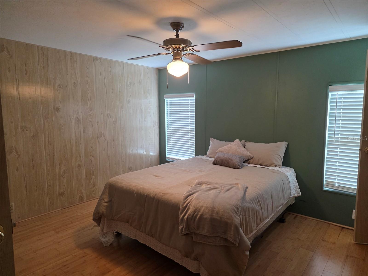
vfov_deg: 58.9
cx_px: 184
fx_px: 245
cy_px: 138
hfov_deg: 73.9
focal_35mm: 23
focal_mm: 6.25
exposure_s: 1/120
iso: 500
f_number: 1.7
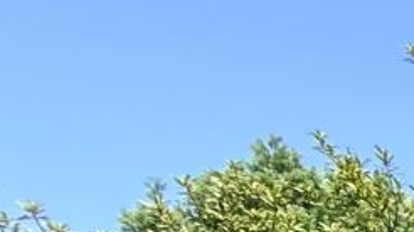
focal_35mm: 93
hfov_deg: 11.7
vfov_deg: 10.4
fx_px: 1020
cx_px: 1227
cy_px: 633
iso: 64
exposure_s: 1/853
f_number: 2.2
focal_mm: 2.22
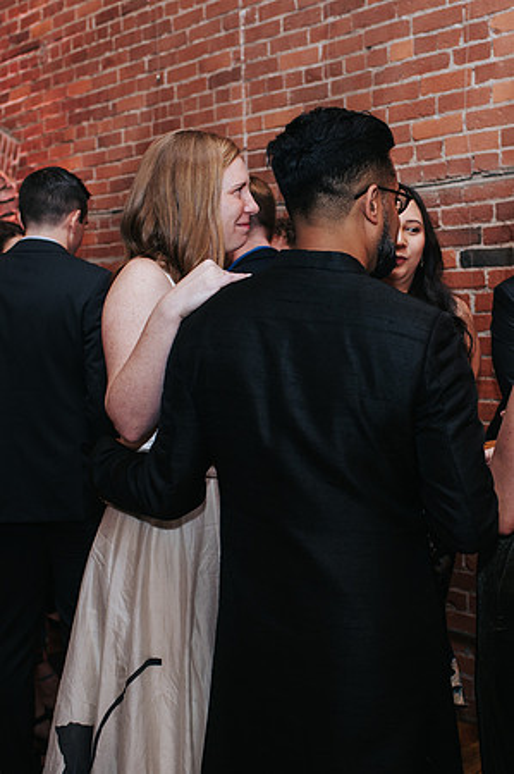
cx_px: 331
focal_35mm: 53
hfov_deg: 25.6
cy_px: 387
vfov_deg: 37.8
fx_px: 1128
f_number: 3.2
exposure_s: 1/200
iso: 800
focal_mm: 35
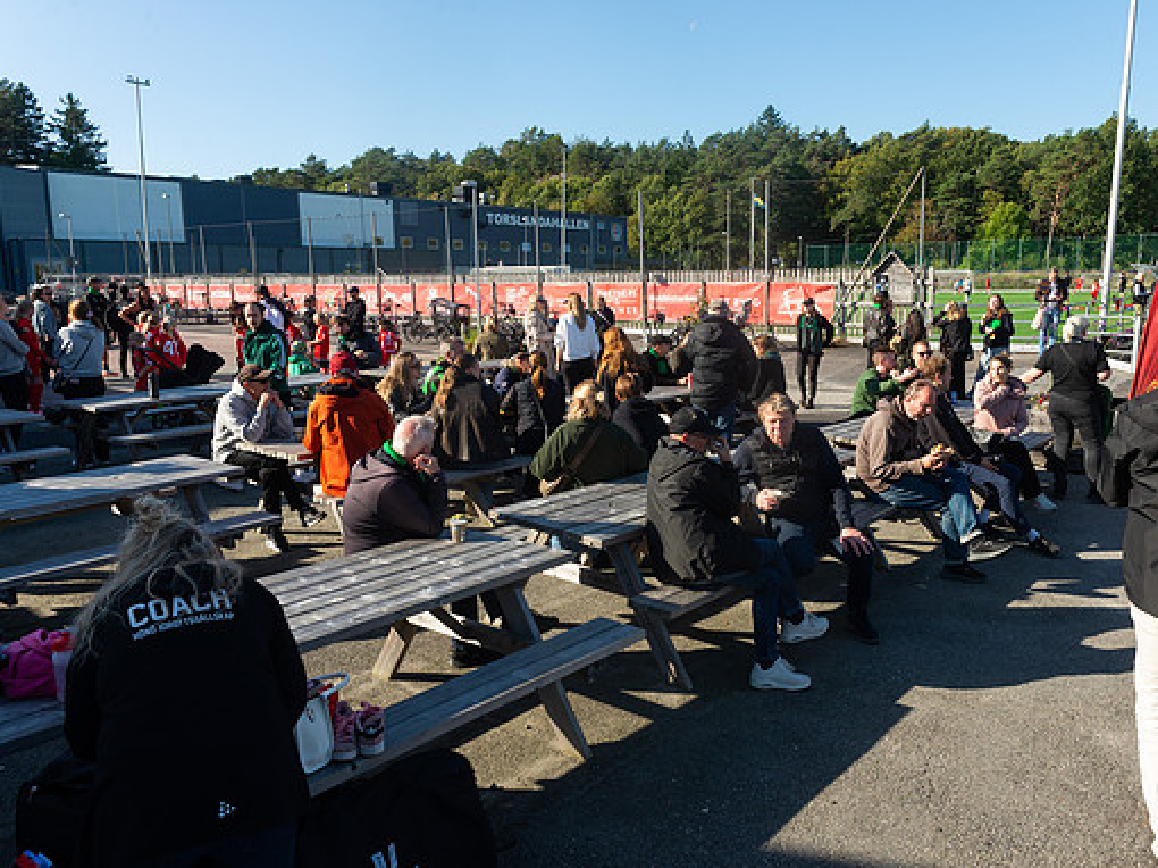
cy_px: 437
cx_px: 622
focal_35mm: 27
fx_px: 903
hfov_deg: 65.3
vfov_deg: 51.3
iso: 220
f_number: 8
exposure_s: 1/320
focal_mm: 24
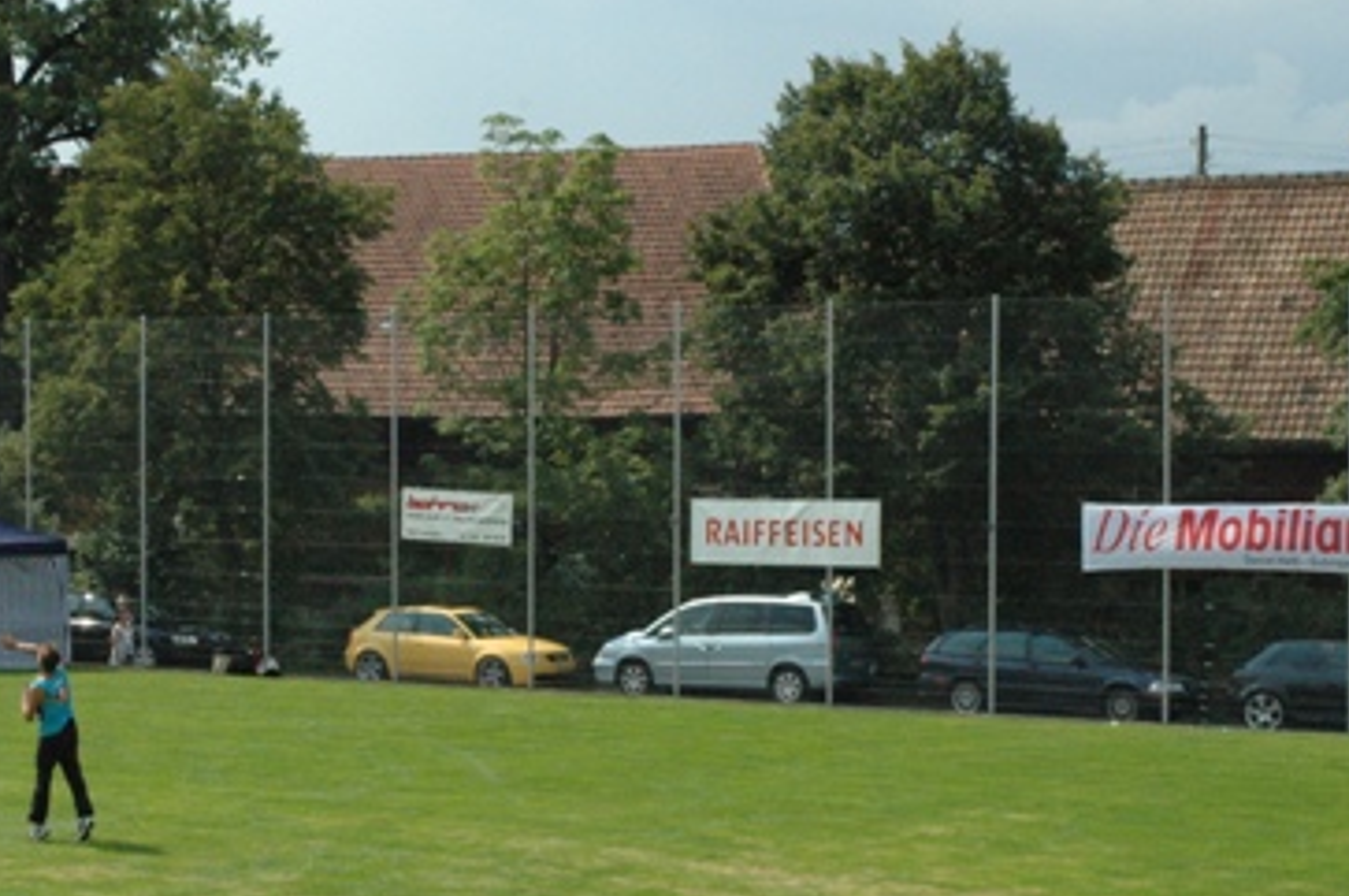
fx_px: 3368
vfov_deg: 15.1
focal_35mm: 90
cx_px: 446
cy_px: 526
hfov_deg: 22.6
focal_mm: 34
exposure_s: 1/1000
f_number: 16
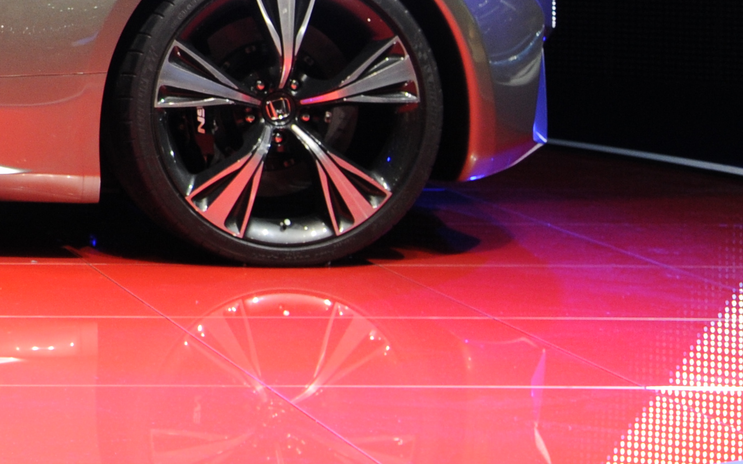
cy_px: -127
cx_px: -405
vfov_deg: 10.1
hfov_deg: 15.1
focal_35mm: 127
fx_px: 2572
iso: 400
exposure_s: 1/125
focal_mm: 26
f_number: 5.6
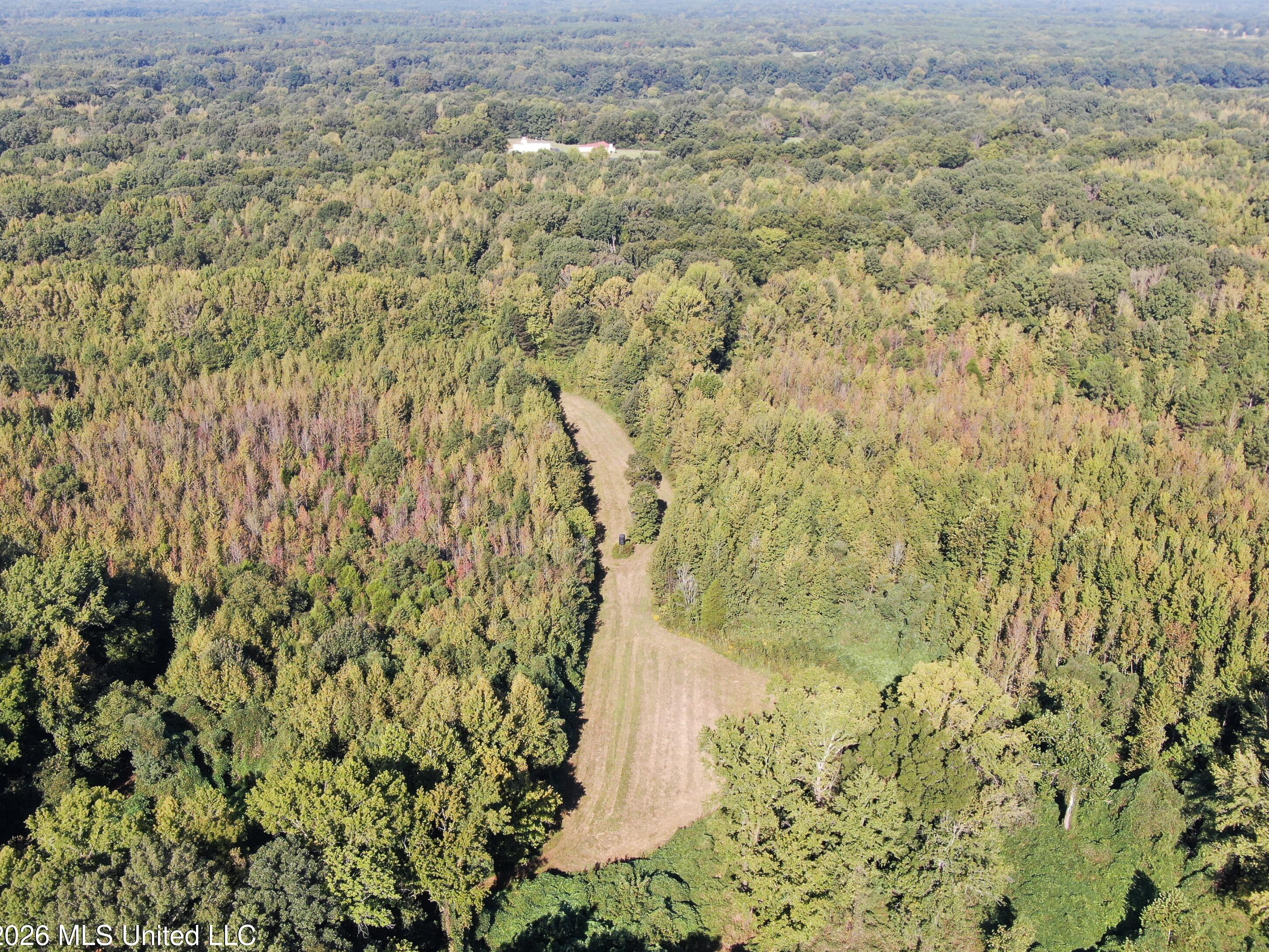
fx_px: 1246
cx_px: 620
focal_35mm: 34
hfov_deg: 54.0
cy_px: 490
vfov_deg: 41.8
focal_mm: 5.69
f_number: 3.2
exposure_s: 1/400
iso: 100
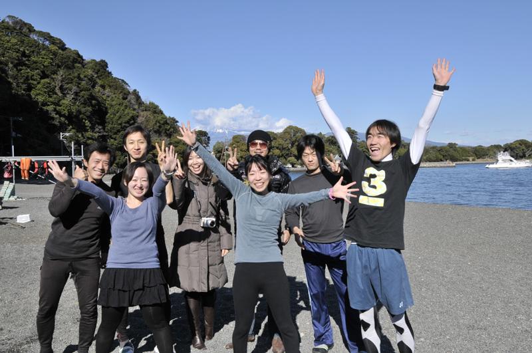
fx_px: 531
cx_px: 266
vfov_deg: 36.8
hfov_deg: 53.2
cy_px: 176
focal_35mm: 36
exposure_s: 1/1000
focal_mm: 24
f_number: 13
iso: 400
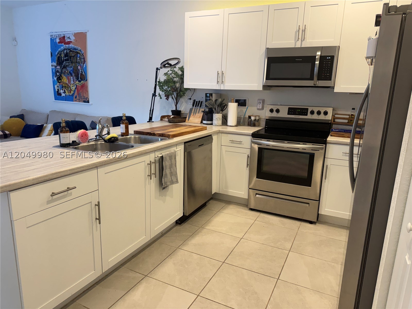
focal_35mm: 24
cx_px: 206
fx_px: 286
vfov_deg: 56.8
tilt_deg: -13.6
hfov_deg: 71.6
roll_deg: -1.6
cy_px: 154
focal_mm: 6.76
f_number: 1.78
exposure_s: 1/120
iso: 200
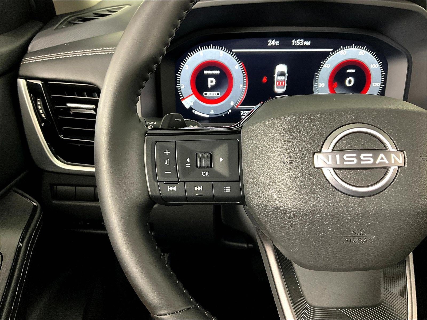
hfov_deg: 61.7
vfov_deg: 48.2
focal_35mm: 29
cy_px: 160
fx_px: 358
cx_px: 214
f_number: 1.8
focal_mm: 3
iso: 200
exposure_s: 1/60
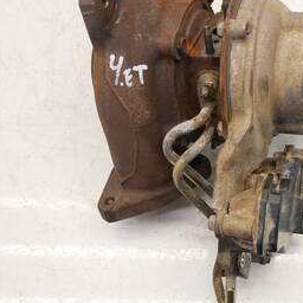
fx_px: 525
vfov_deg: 32.2
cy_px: 148
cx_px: 224
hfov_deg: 31.7
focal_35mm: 53
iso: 400
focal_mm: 16
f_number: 3.9
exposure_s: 1/60
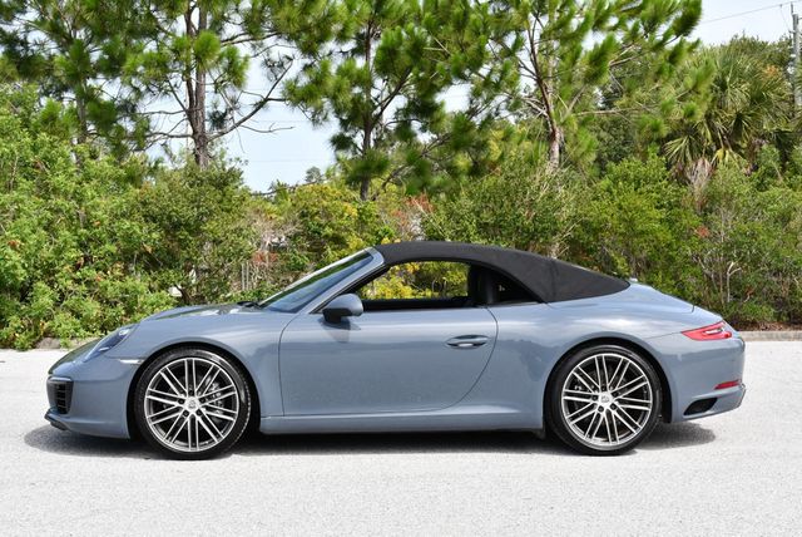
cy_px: 268
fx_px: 1249
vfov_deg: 24.2
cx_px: 401
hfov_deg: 35.6
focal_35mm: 56
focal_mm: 28
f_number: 8
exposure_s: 1/250
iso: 180
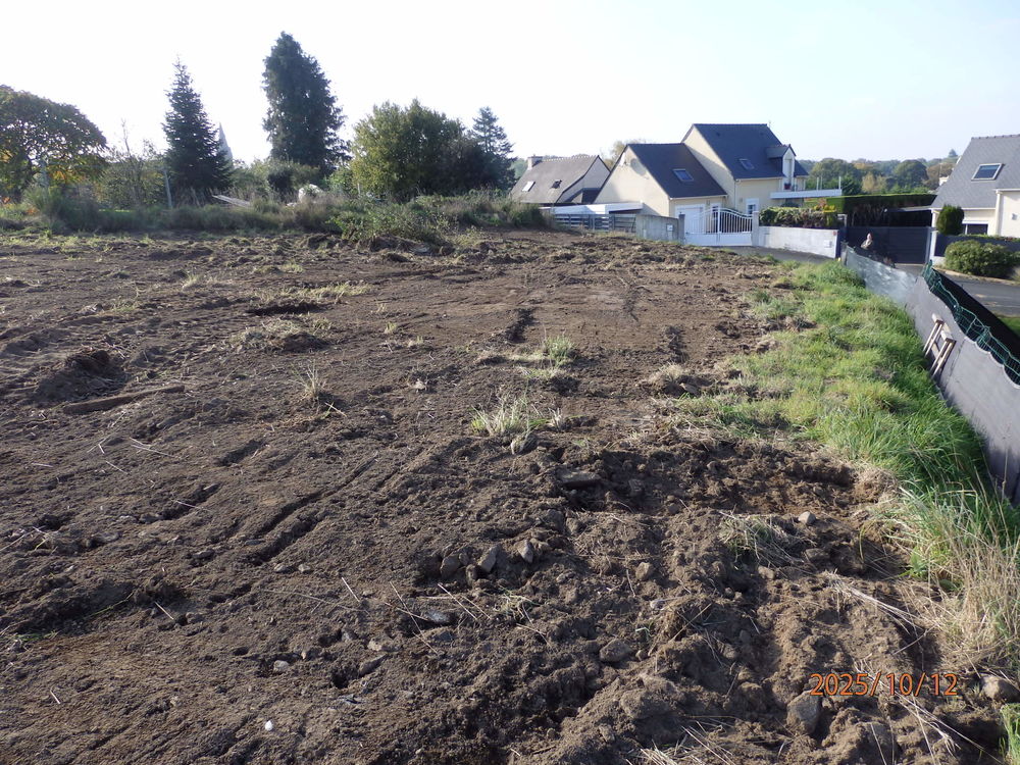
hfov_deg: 69.4
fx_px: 737
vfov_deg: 54.9
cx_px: 510
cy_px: 382
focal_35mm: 25
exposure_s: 1/500
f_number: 3
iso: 100
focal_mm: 4.5
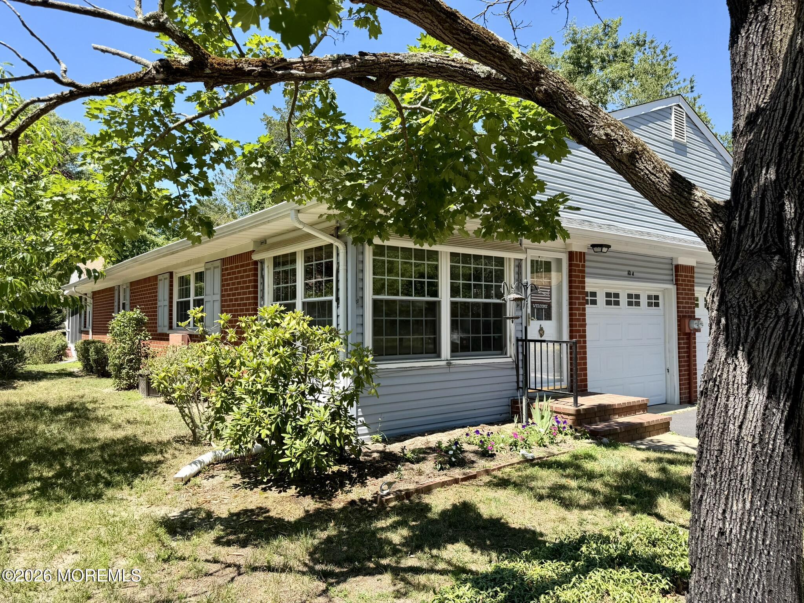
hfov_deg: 71.6
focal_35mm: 24
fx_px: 557
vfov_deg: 56.8
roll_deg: +0.7
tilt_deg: +2.0
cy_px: 302
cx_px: 402
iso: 80
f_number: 1.78
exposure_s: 1/1618
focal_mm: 6.76
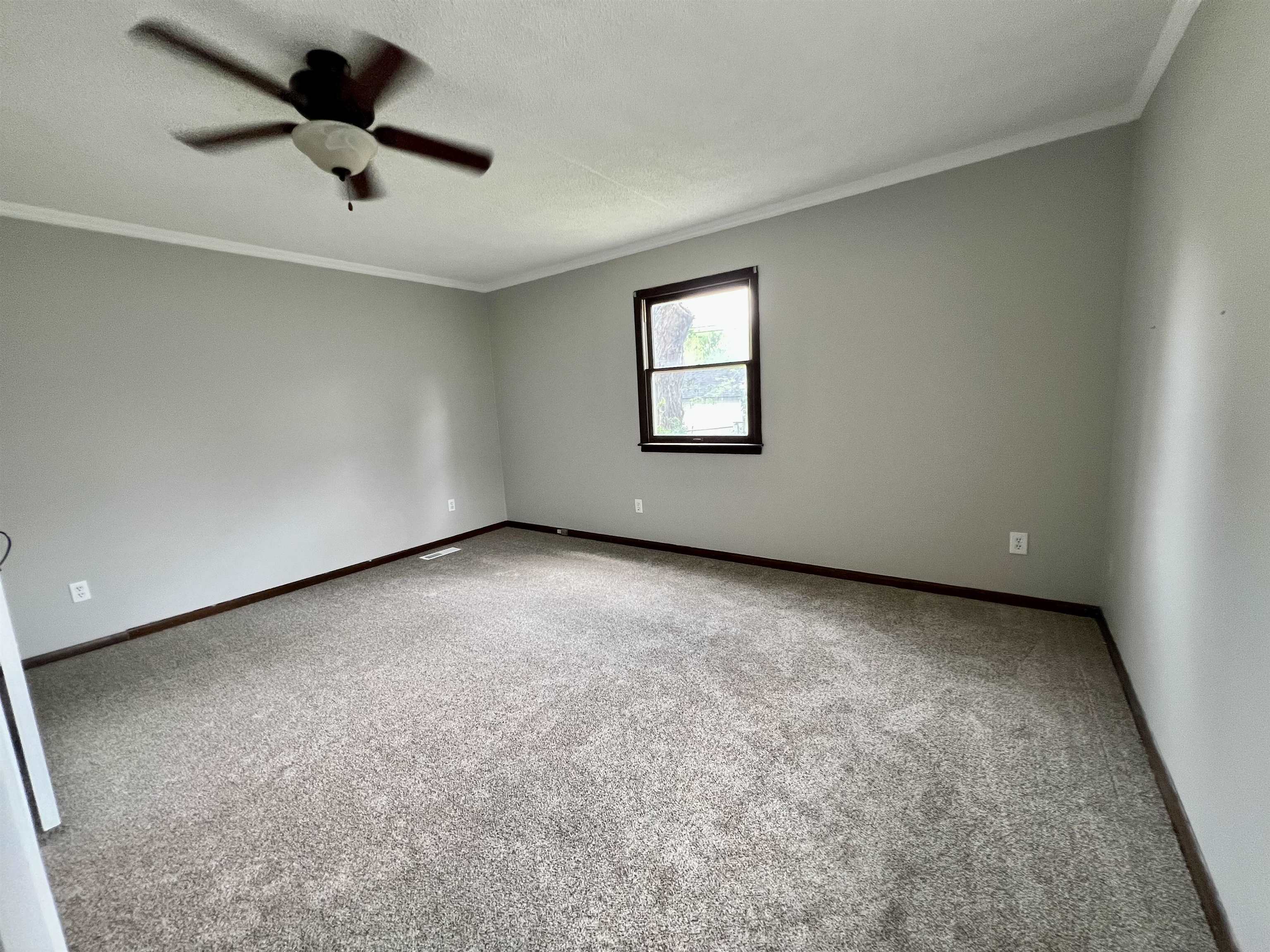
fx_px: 477
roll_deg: +3.7
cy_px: 476
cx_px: 635
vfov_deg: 89.9
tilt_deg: -8.8
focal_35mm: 13
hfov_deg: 106.2
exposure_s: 1/99
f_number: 1.8
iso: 200
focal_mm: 1.57
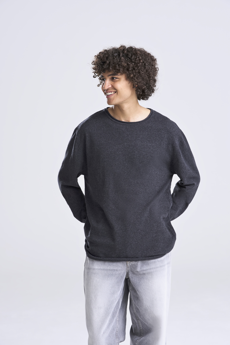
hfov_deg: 11.8
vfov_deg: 17.6
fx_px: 1111
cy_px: 172
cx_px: 115
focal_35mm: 116
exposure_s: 1/160
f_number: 10
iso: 400
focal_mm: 116
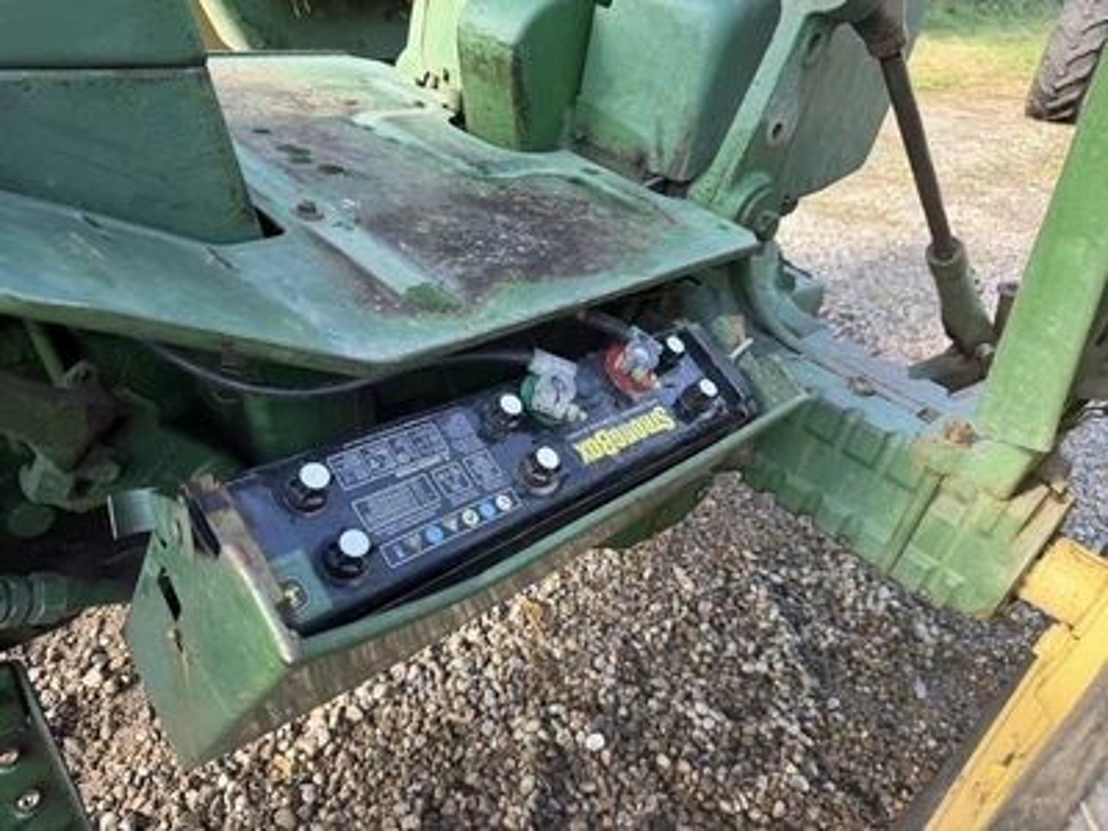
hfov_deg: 71.6
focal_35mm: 24
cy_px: 416
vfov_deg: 56.8
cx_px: 554
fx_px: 768
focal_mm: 6.76
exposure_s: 1/335
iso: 100
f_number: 1.78
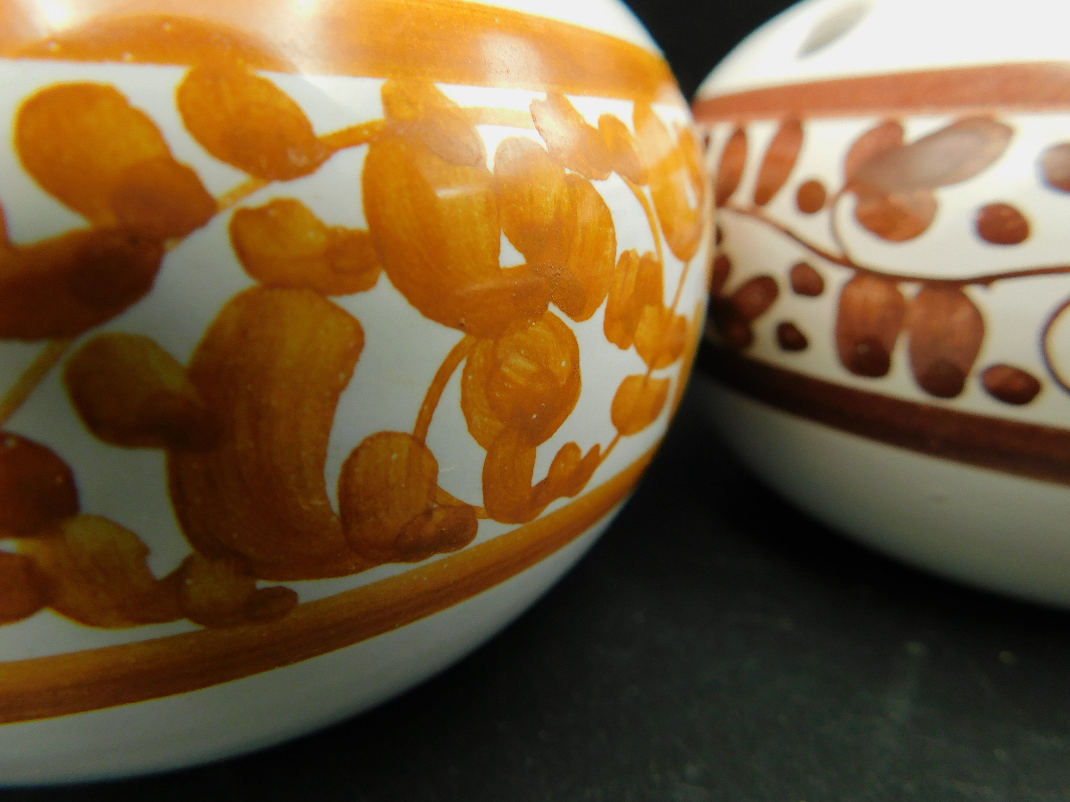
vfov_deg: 58.9
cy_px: 401
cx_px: 535
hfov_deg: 73.9
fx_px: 711
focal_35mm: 23
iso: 125
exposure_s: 1/50
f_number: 3
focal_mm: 4
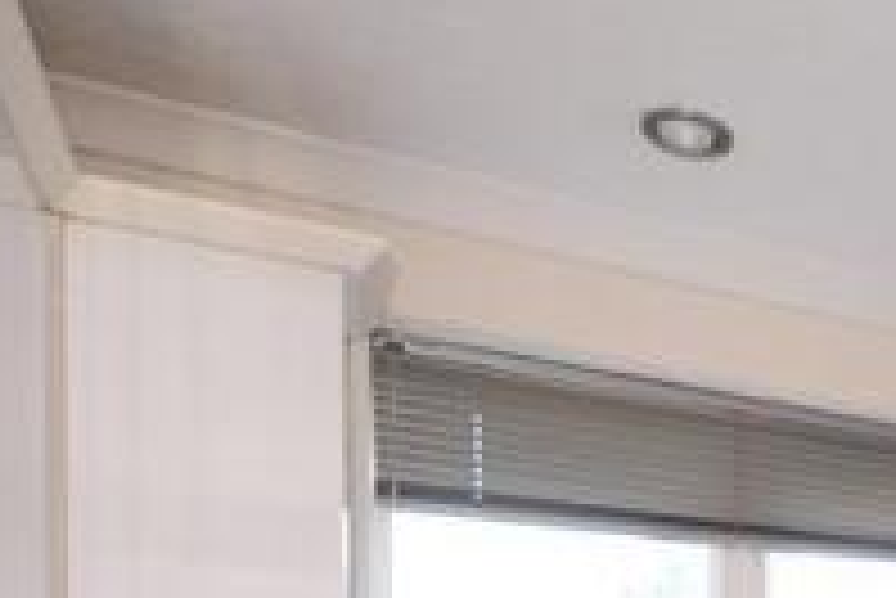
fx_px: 1415
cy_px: 830
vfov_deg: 21.1
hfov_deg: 28.7
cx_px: 1166
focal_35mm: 57
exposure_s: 1/25
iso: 400
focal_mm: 11.5
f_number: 5.6
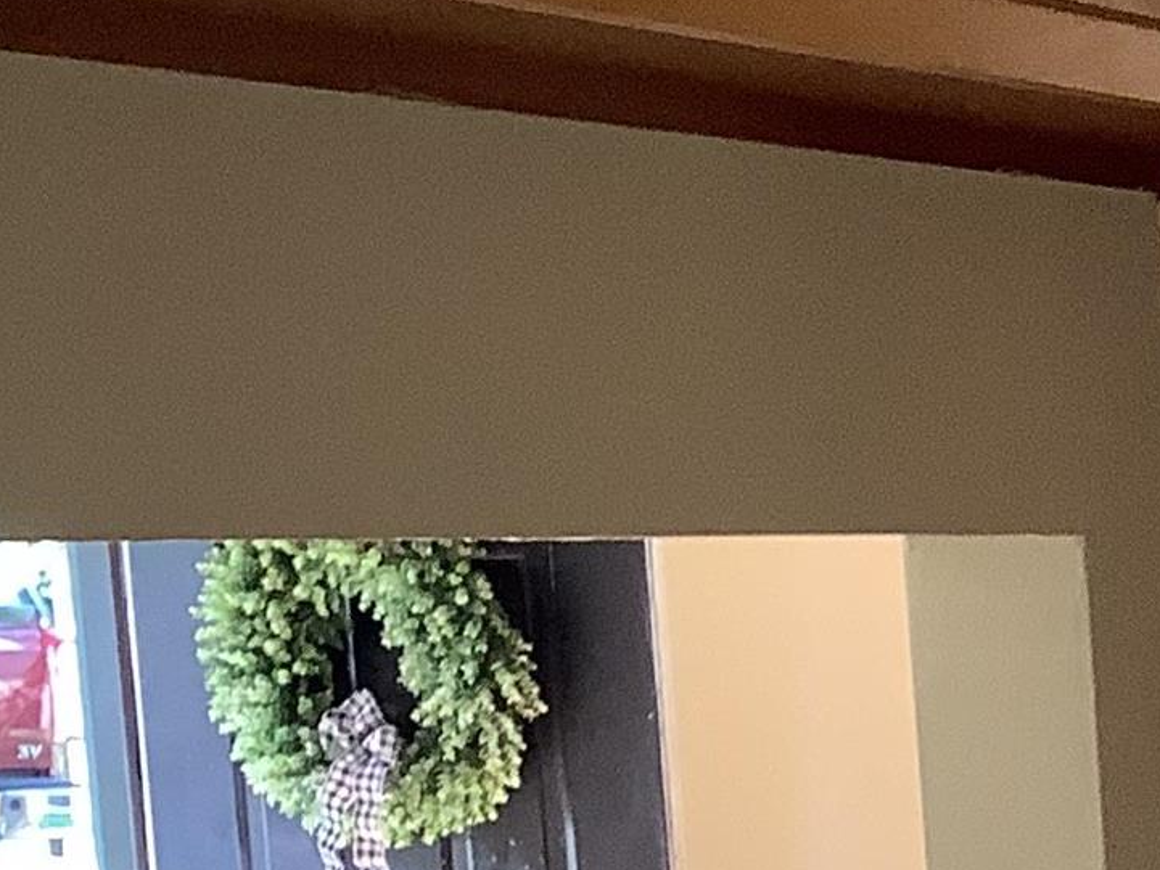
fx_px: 4424
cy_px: 1238
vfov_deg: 10.9
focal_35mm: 132
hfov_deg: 13.3
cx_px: 2172
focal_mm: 3.3
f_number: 2.4
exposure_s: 1/60
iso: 100
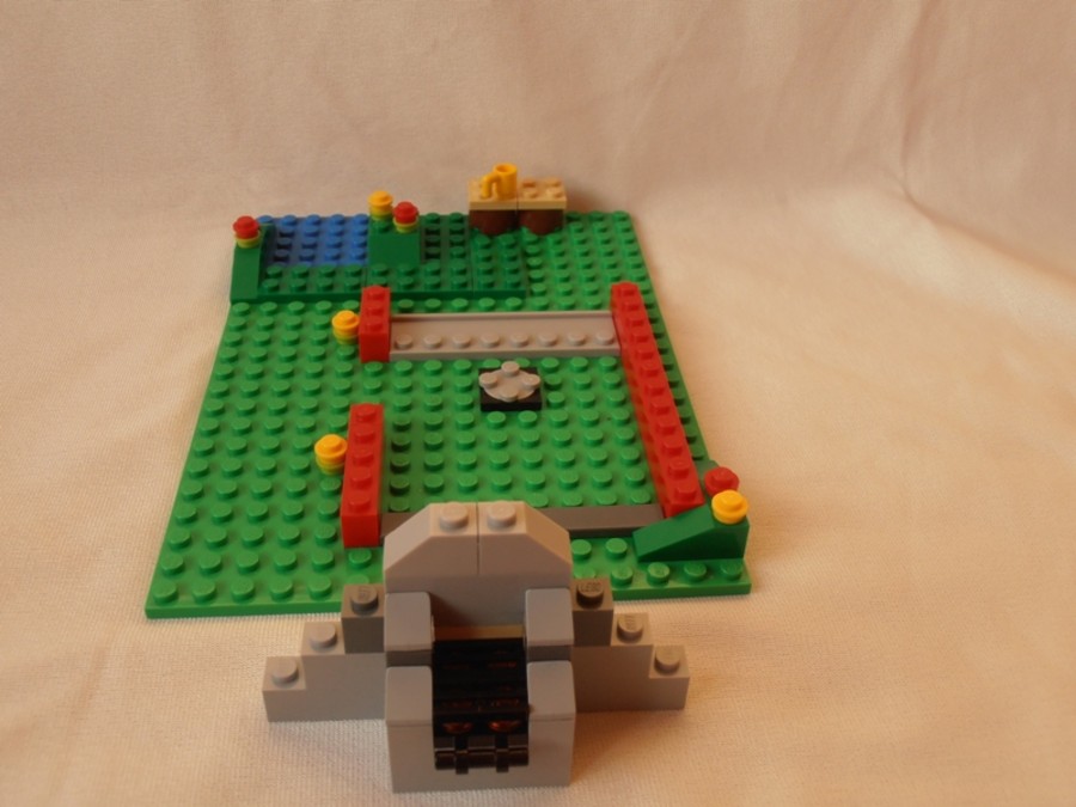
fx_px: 1150
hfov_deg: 50.1
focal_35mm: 37
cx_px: 538
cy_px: 404
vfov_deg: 38.7
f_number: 3.9
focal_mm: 6.61
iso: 80
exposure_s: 1/80
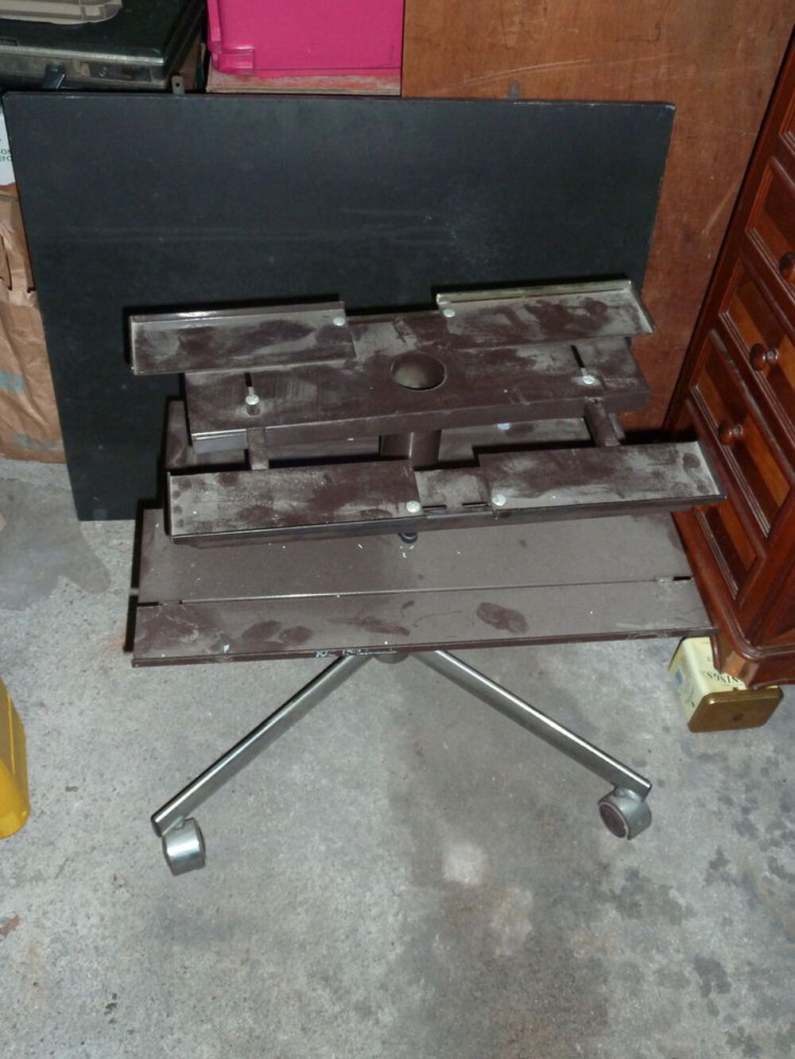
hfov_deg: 44.2
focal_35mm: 32
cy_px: 530
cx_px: 398
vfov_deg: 56.8
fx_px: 980
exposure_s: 1/30
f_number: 3.5
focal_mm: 5.3
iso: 320
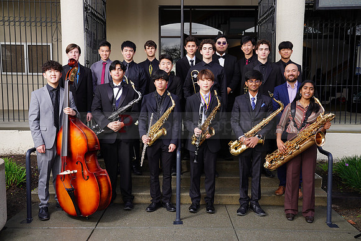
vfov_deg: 36.0
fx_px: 371
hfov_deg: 51.9
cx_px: 180
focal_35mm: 37
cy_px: 120
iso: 200
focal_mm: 37
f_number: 6.3
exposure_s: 1/200
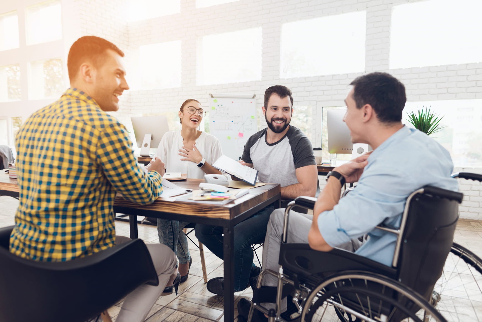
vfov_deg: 53.2
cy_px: 161
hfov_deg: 73.7
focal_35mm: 24
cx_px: 241
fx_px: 321
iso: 320
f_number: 2.5
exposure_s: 1/100
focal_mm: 24
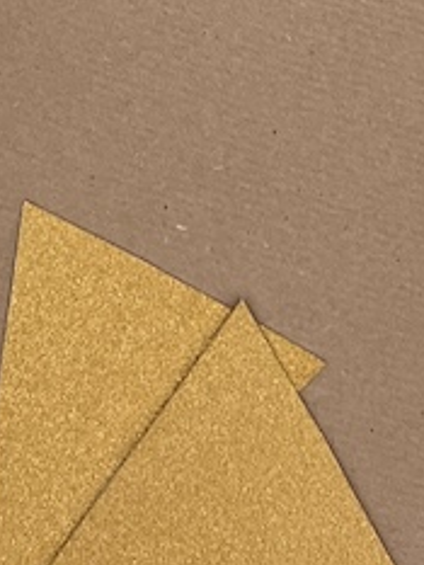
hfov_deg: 12.1
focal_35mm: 119
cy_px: -612
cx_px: -138
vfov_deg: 13.7
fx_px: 1942
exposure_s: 1/108
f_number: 1.5
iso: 125
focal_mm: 5.7
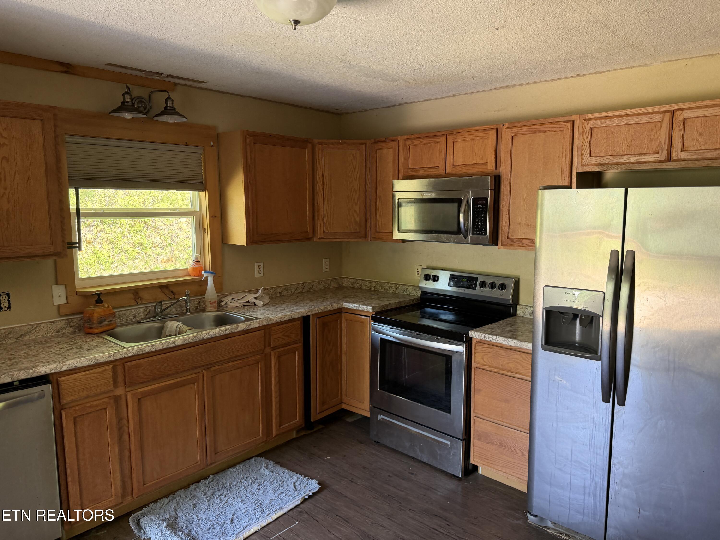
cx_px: 360
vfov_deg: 56.8
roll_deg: +2.4
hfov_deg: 71.6
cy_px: 270
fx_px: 499
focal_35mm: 24
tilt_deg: -3.8
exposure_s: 1/72
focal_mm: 6.76
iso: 200
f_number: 1.78
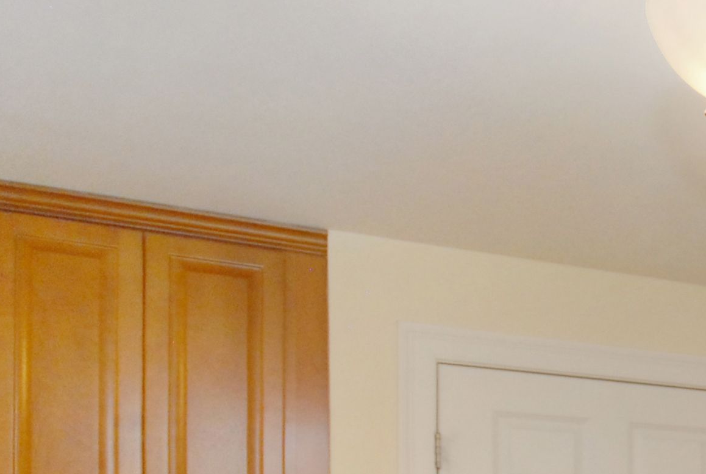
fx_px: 1136
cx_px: 983
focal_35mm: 58
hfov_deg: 27.2
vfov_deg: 19.6
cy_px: 764
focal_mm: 11.5
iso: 800
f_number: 5
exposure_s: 1/60
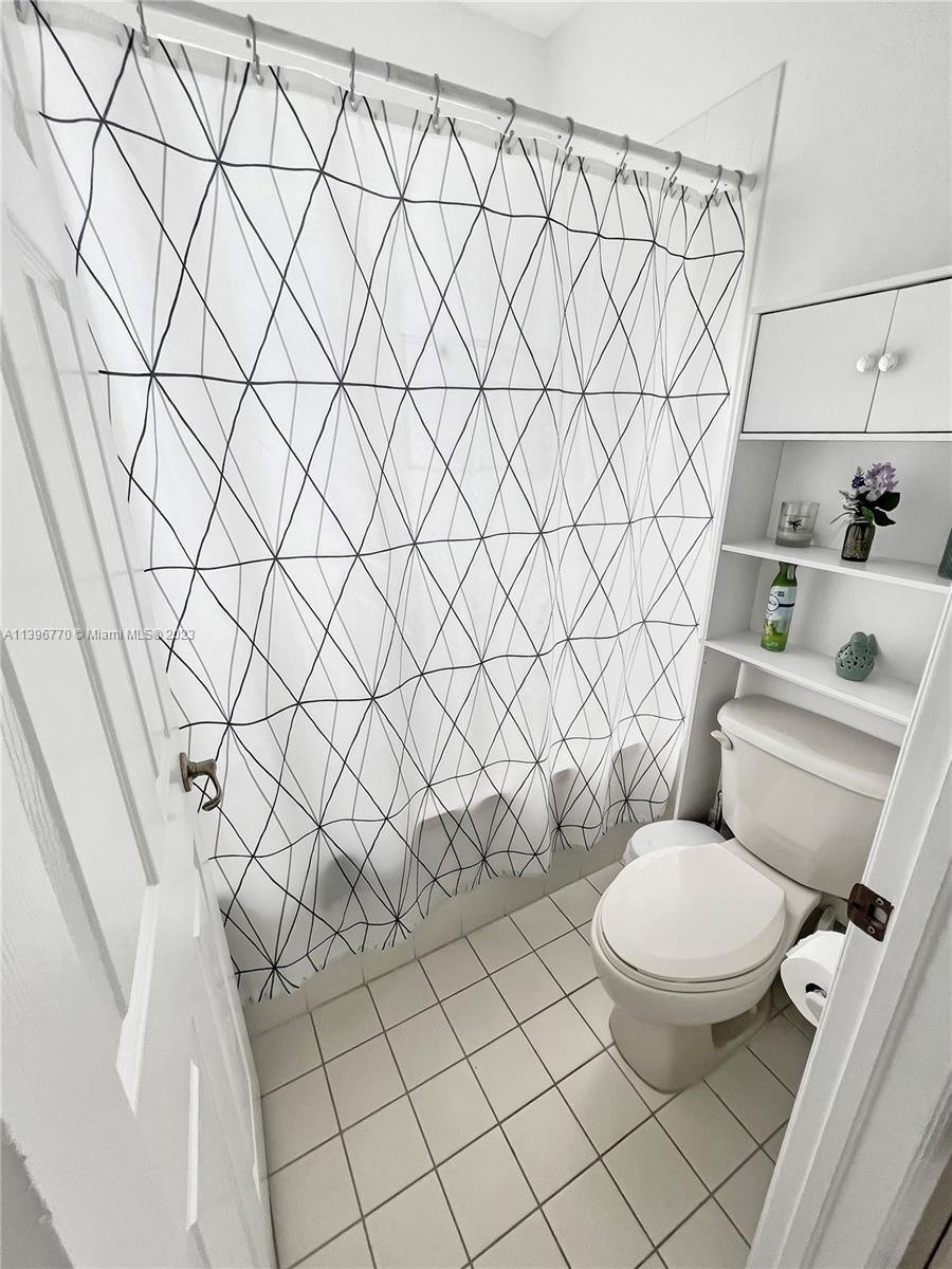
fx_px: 477
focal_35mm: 13
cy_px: 634
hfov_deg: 89.9
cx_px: 476
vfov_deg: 106.2
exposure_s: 1/178
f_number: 1.8
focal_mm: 1.57
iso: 32
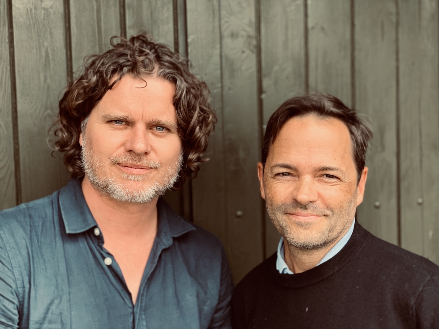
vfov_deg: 28.0
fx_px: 659
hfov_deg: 36.8
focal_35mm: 52
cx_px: 220
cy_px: 164
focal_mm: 6
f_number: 2.4
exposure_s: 1/122
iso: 20
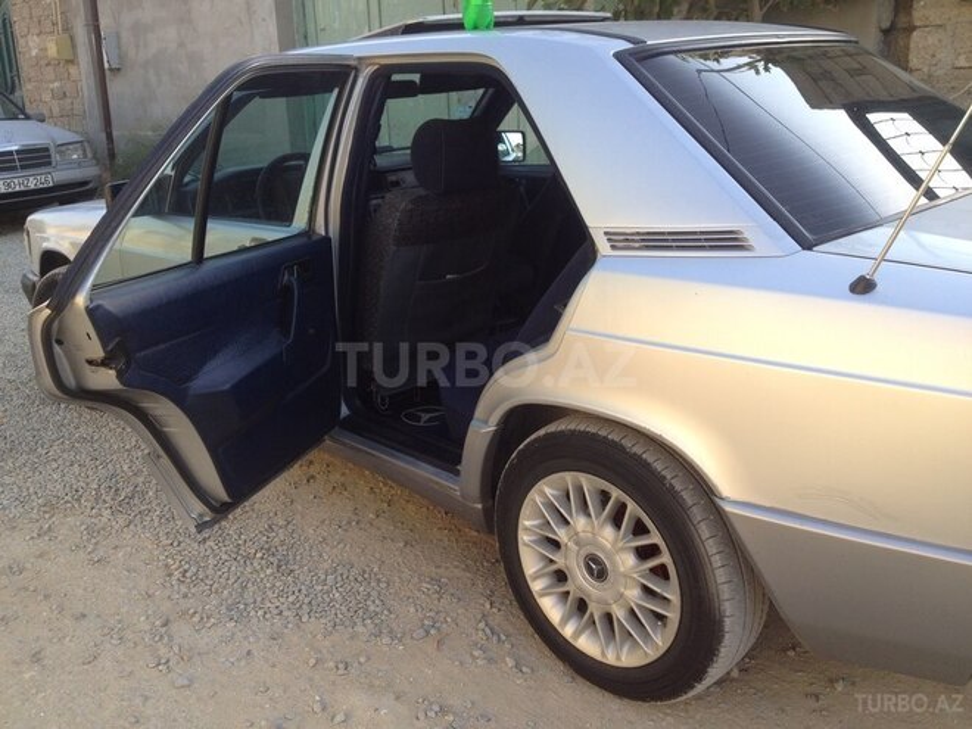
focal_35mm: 35
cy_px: 364
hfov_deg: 52.6
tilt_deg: -18.9
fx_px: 983
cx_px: 486
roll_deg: +5.2
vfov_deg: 40.7
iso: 50
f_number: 2.4
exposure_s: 1/259
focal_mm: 4.28
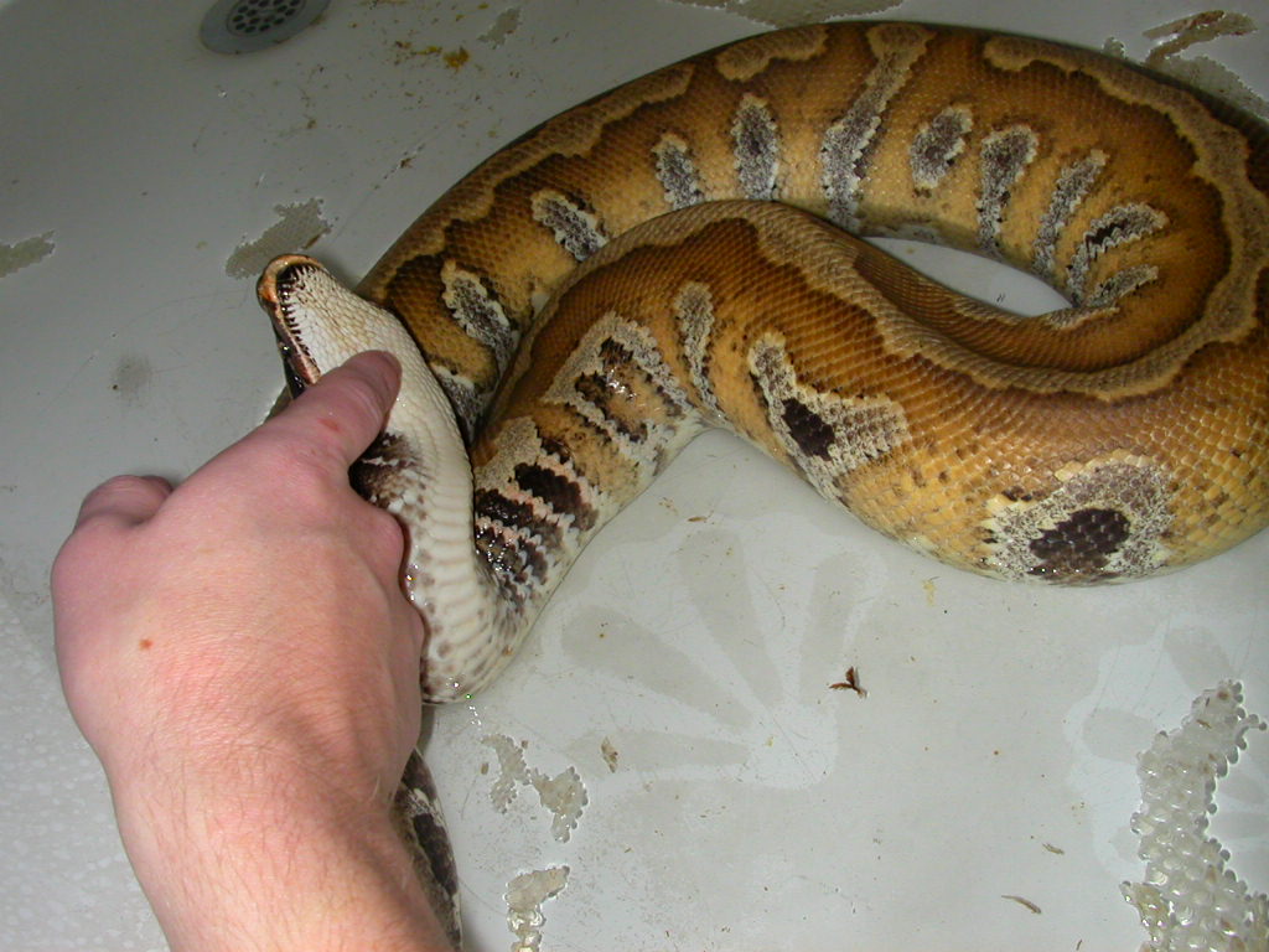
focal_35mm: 37
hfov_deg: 50.1
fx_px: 1356
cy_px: 476
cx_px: 634
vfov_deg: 38.7
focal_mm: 5.6
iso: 100
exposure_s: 1/59.9
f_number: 4.5
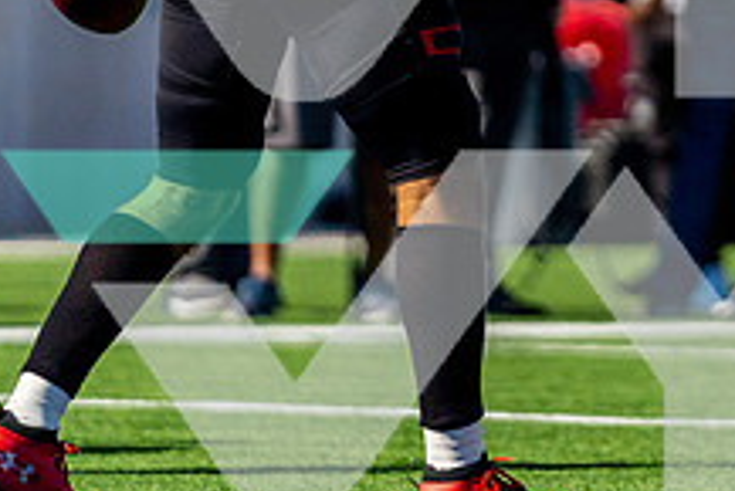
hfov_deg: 2.6
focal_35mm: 782
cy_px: -299
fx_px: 15976
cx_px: 917
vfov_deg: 1.8
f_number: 2.8
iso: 400
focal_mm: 200
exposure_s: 1/3200
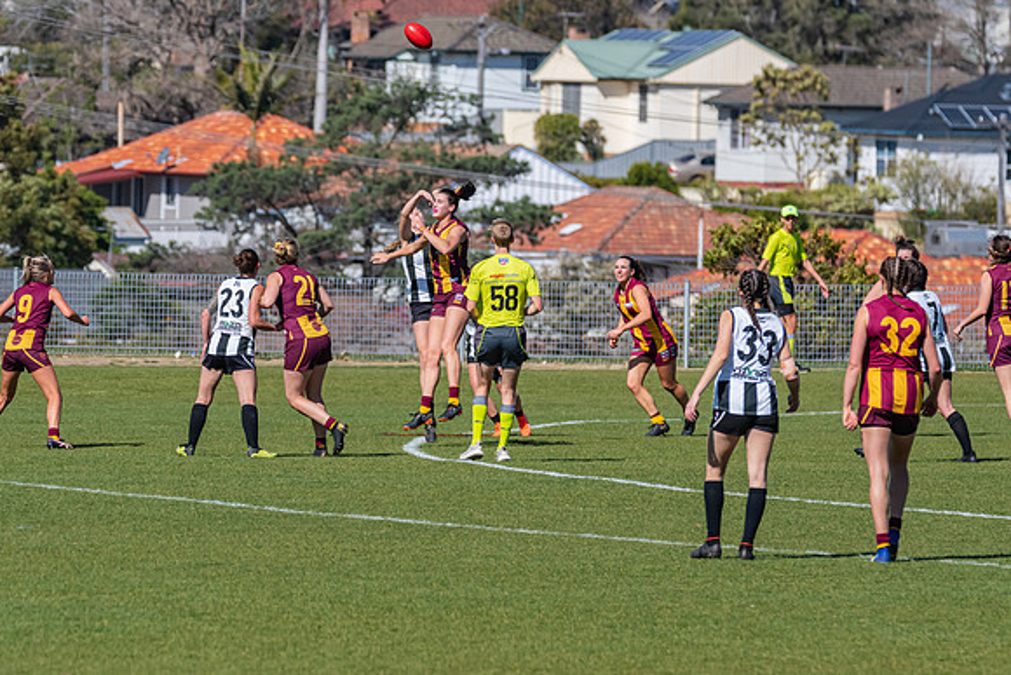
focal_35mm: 481
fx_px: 13522
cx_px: 506
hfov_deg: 4.3
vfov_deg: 2.9
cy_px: 338
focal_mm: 320
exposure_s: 1/5000
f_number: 8
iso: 800
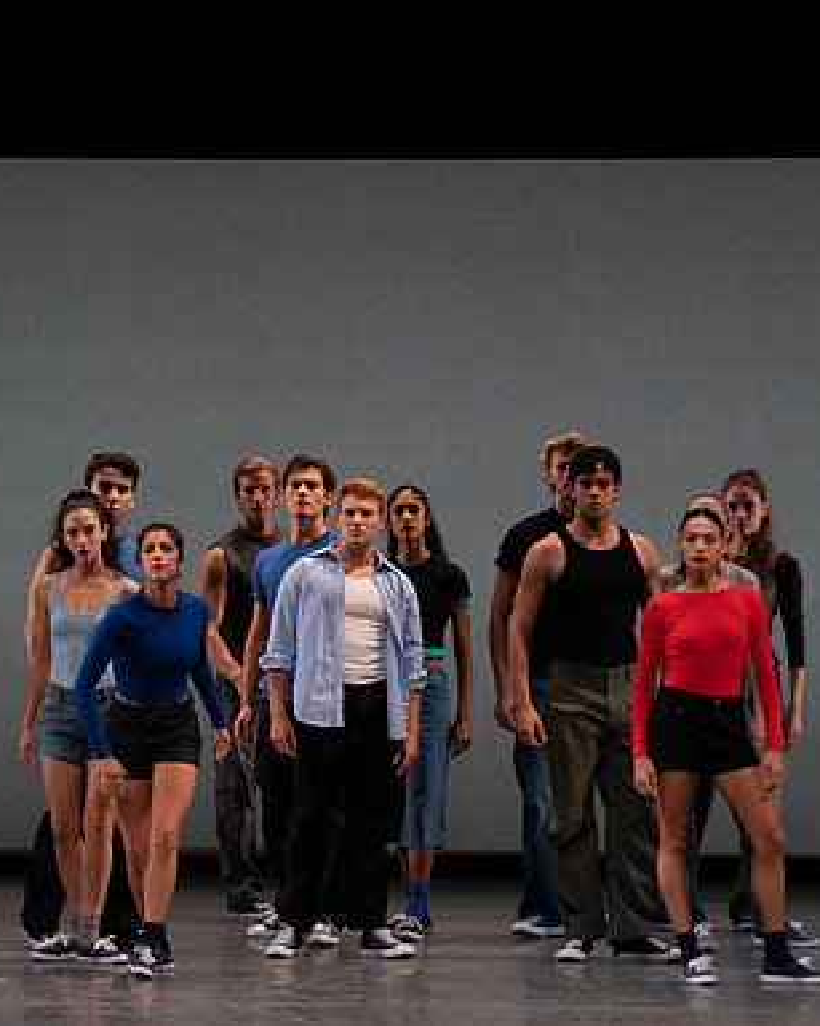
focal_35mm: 265
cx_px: 307
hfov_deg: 5.8
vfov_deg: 7.3
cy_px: 512
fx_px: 8042
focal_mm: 187
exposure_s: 1/640
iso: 4000
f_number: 7.1
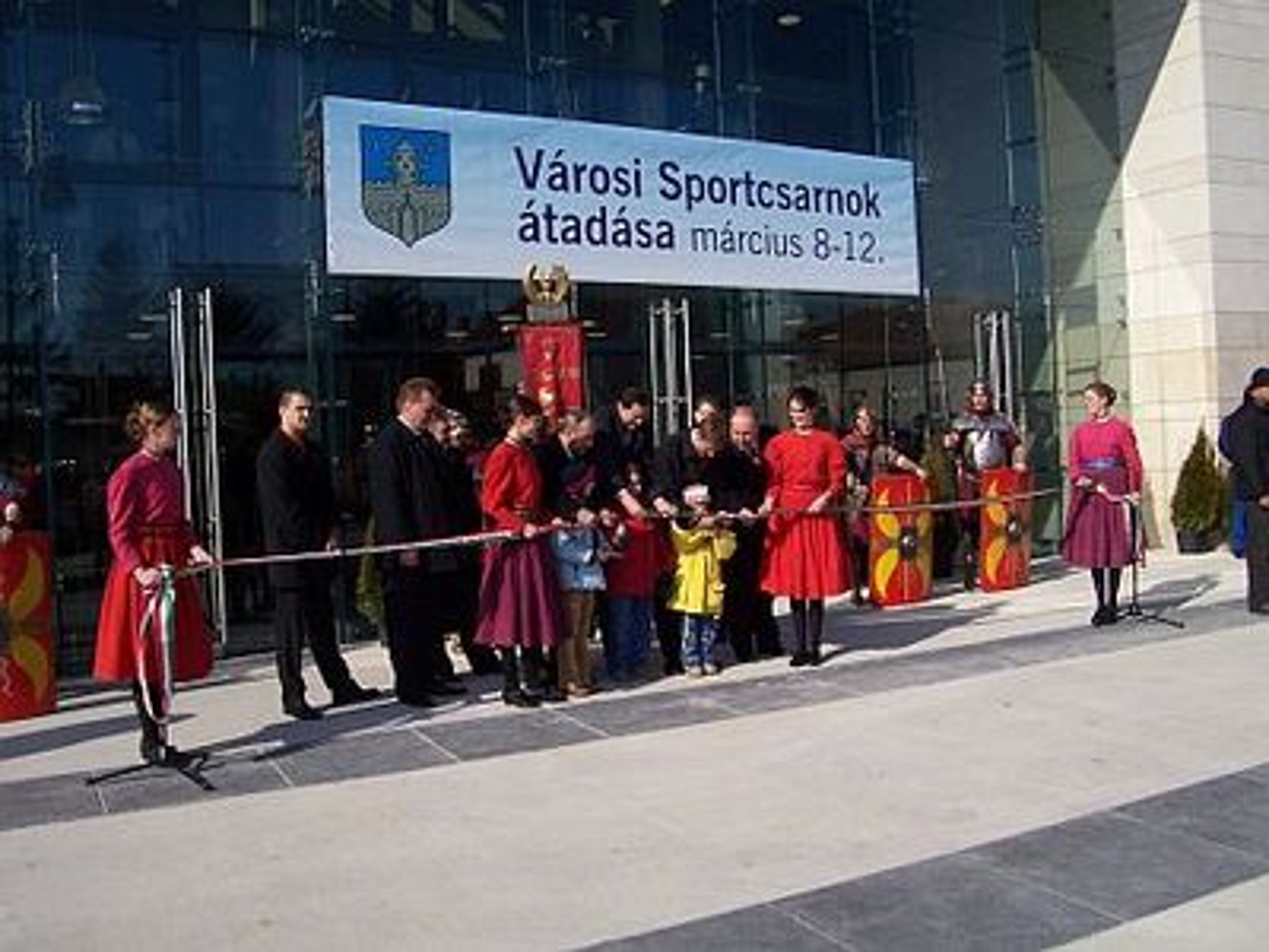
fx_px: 1246
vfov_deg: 41.8
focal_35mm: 34
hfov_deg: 54.0
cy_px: 476
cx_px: 634
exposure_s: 1/750
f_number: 5.6
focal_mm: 5.6
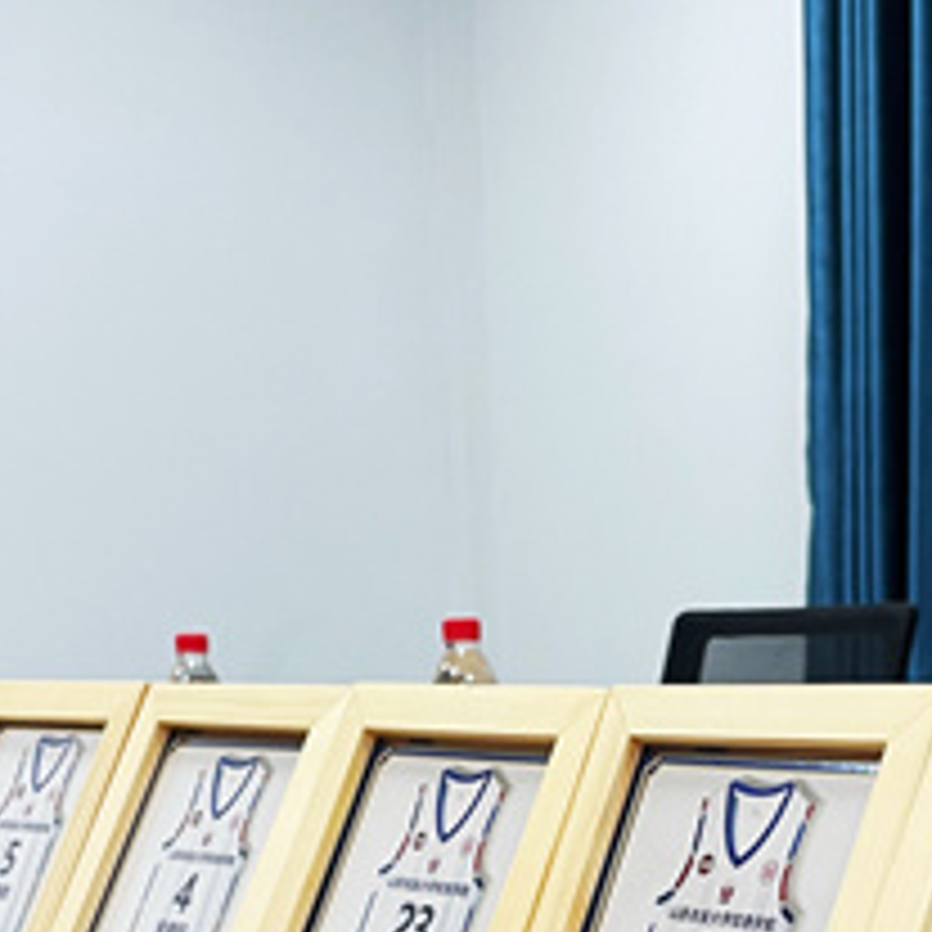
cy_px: 973
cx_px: 774
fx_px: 2163
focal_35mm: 71
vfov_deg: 23.1
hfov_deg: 23.9
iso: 80
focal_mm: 4.2
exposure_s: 1/50
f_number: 1.6
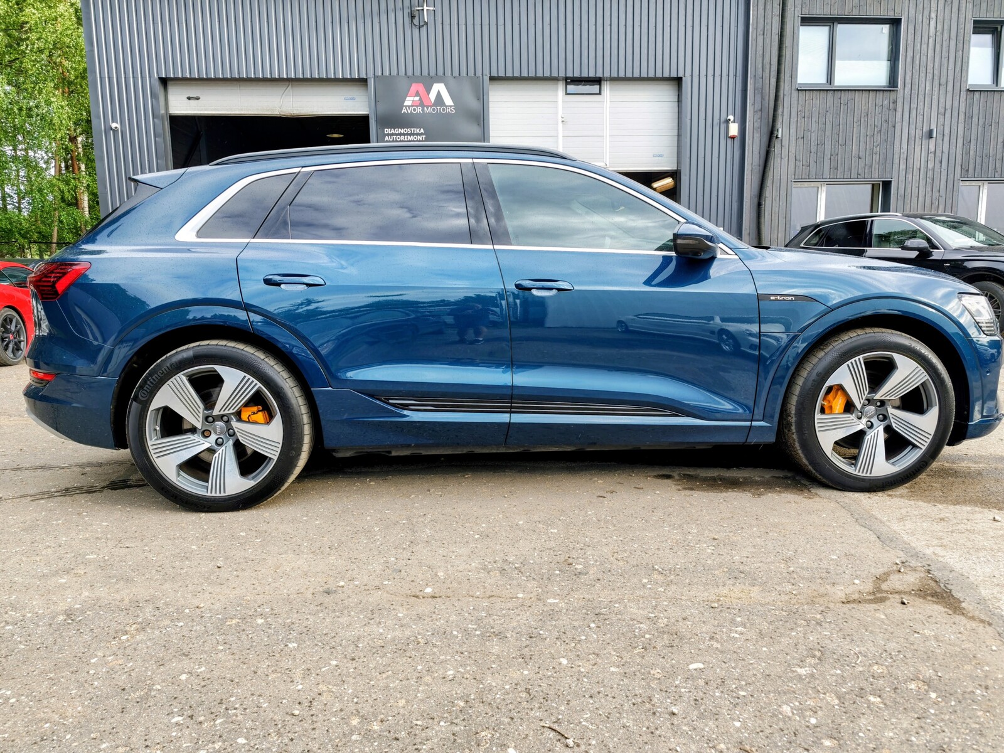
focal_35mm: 23
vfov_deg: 58.9
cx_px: 502
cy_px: 376
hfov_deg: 73.9
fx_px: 667
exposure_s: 1/437
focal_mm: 6.62
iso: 64
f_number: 1.67
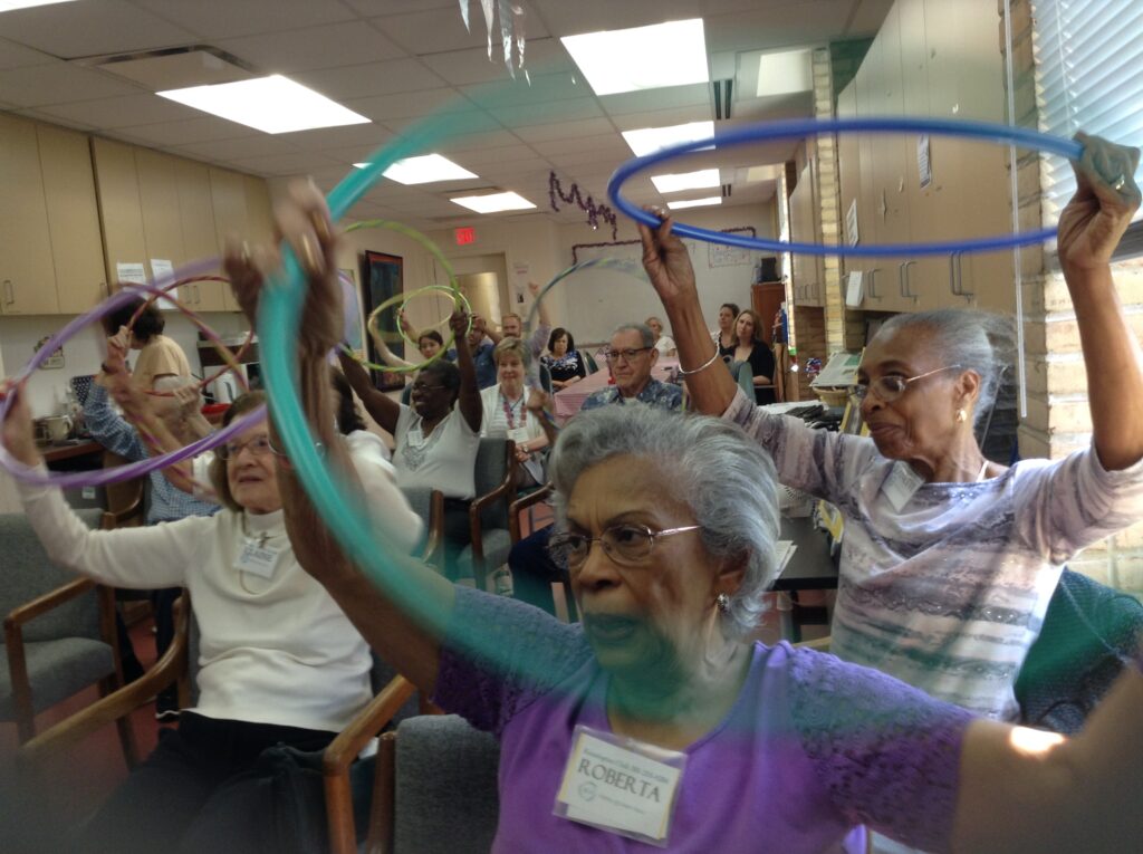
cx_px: 572
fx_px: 1088
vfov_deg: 42.8
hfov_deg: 55.4
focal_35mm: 33
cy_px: 427
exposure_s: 1/25
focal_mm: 3.3
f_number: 2.4
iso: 40
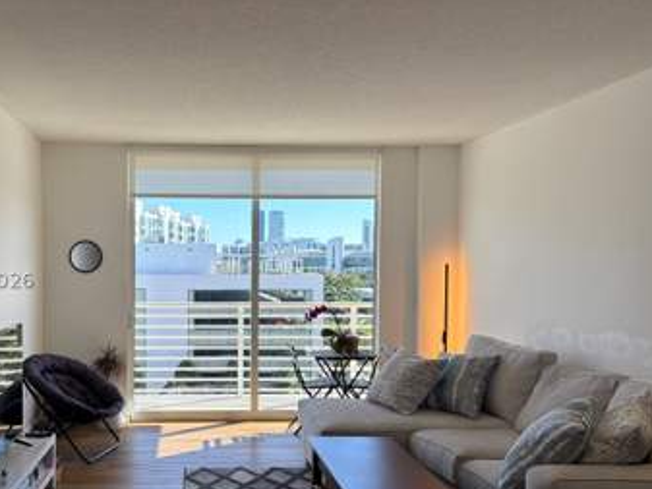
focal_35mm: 37
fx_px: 697
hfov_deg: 49.2
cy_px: 280
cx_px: 211
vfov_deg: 38.6
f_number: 1.6
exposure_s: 1/492
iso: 64
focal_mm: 5.96
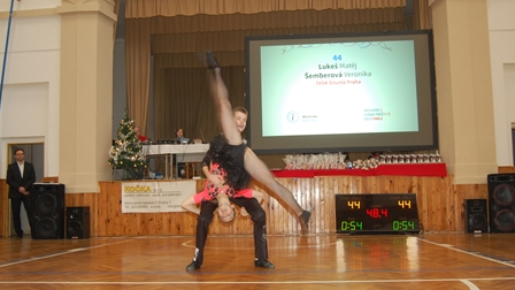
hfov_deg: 56.6
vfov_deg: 33.6
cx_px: 259
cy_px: 175
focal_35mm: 35
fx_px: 478
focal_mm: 20
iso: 400
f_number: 3.8
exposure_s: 1/60
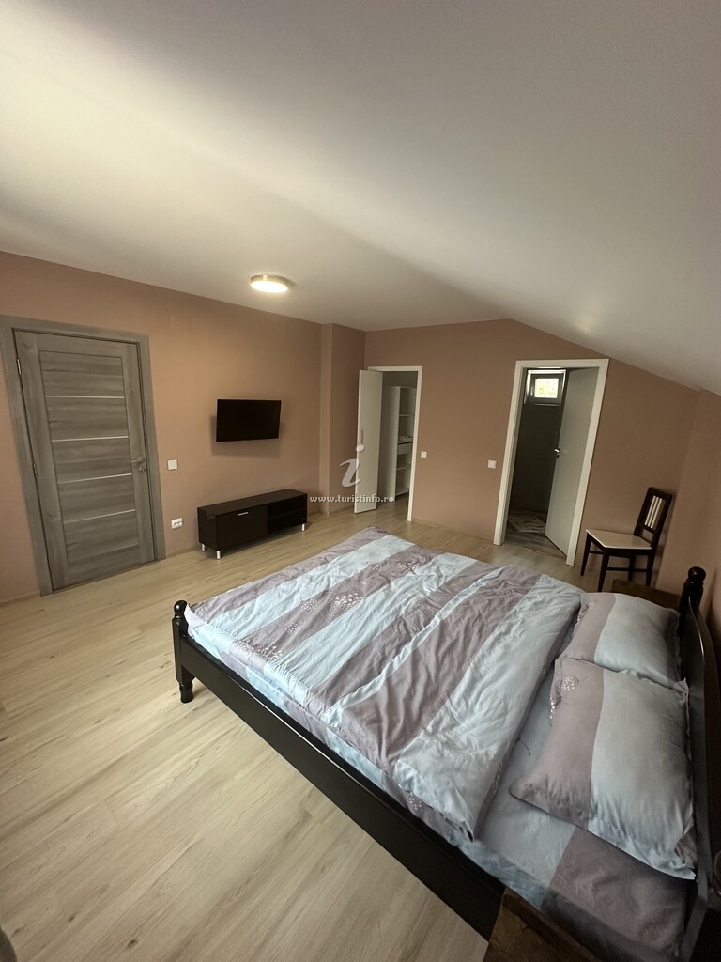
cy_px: 481
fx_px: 389
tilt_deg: -12.1
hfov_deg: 85.7
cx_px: 360
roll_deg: -2.1
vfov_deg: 102.1
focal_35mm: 14
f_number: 2.2
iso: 320
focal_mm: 2.22
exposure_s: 1/100
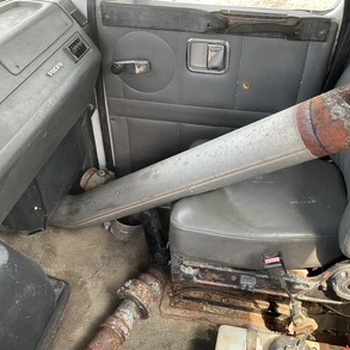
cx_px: 178
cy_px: 172
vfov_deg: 47.2
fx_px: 400
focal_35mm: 35
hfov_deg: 47.2
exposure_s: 1/122
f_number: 1.8
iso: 40
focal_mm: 3
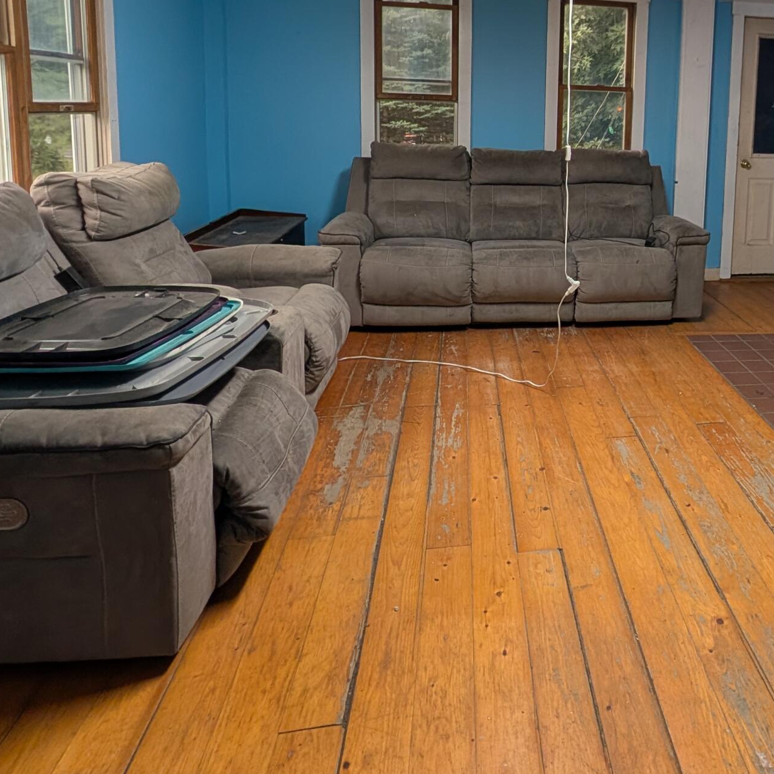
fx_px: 632
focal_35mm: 25
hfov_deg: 58.8
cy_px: 195
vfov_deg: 59.6
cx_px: 603
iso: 102
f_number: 1.7
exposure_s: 1/120
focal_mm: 2.02
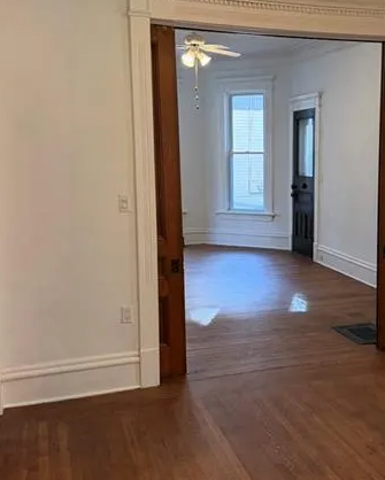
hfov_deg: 34.6
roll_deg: -0.3
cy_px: 217
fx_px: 612
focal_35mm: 43
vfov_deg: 42.8
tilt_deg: -4.7
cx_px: 254
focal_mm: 6.76
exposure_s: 1/120
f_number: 1.78
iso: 320
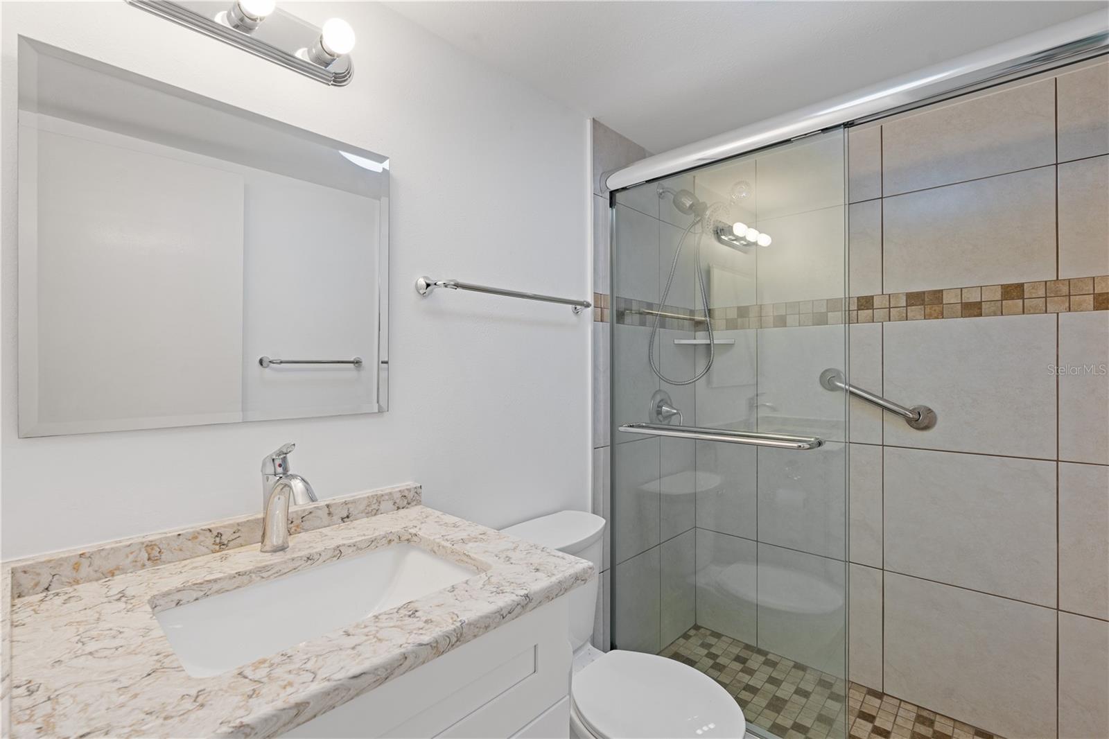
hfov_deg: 96.7
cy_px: 370
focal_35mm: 16
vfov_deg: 73.7
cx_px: 554
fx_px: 493
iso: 250
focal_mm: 16
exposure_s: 1/6
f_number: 7.1
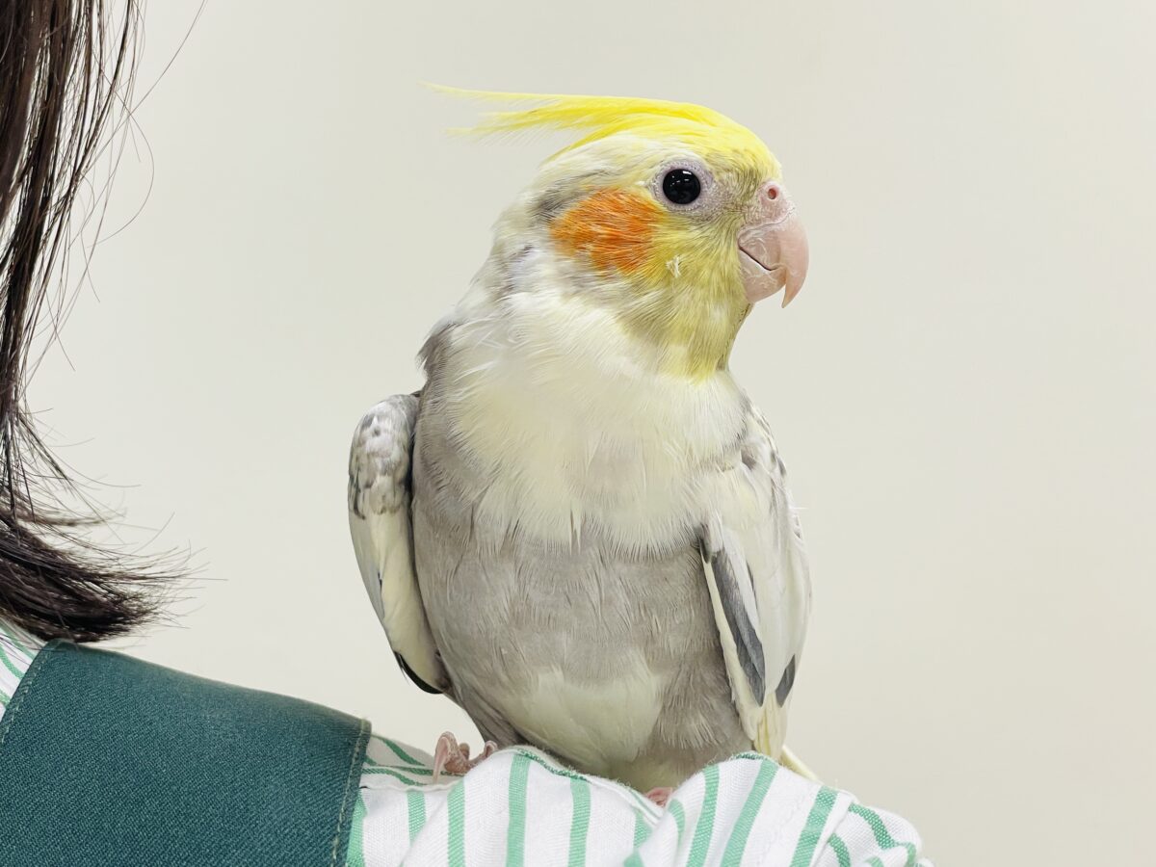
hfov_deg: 36.8
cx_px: 578
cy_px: 434
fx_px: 1737
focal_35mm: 52
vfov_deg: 28.0
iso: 100
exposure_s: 1/100
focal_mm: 6
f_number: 2
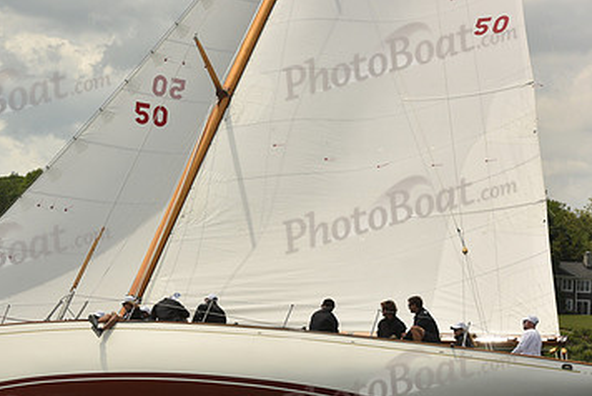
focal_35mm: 114
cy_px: 320
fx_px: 1876
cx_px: 198
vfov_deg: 12.0
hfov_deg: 17.9
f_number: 10
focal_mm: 70
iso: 400
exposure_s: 1/1600
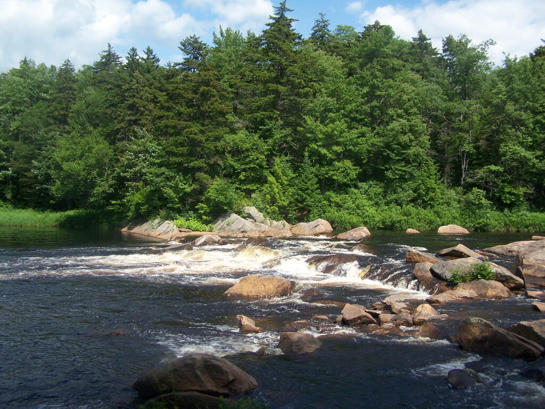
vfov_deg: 37.7
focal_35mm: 38
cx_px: 272
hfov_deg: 49.0
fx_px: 598
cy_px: 204
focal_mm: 6.3
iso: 80
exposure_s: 1/1000
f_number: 2.8
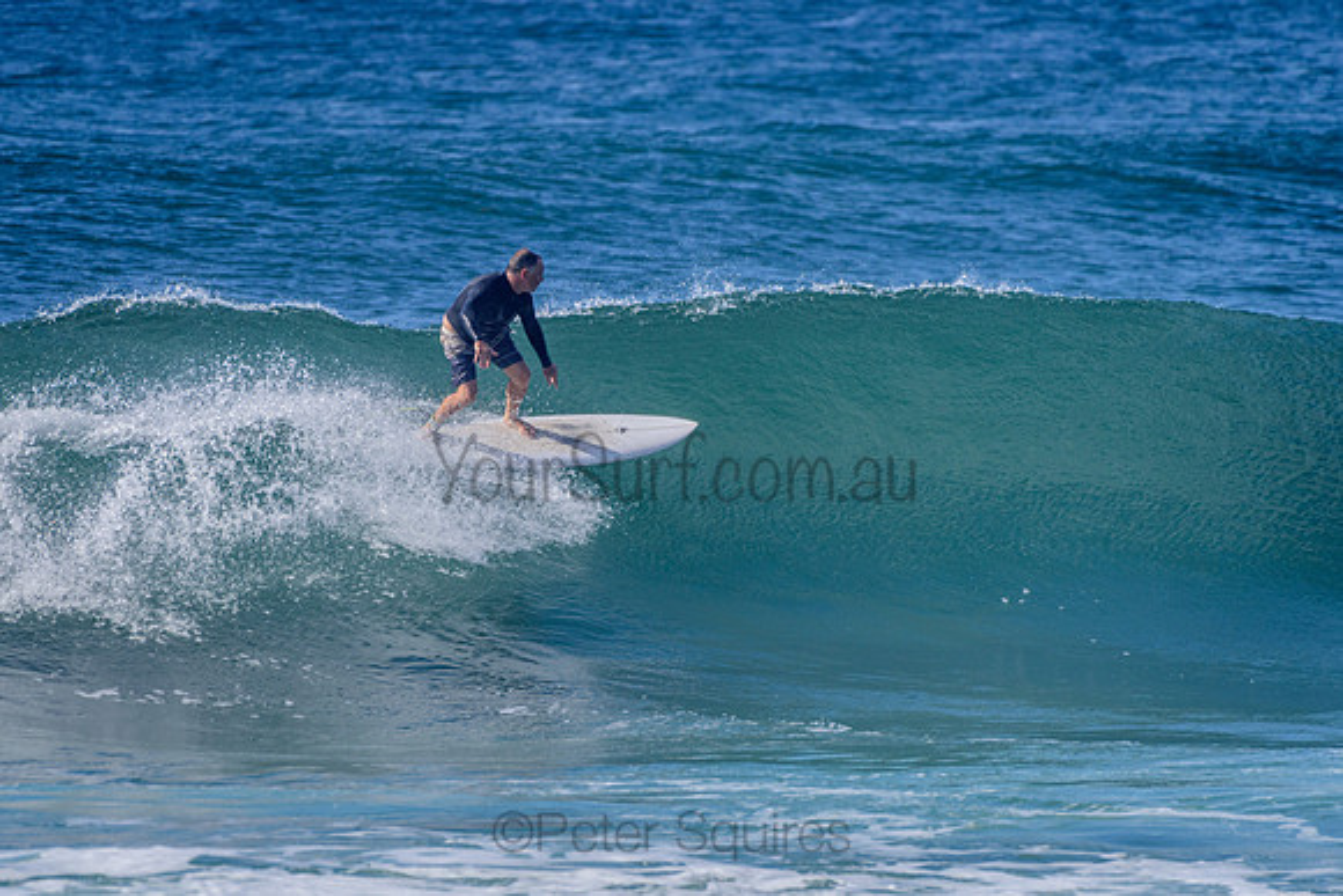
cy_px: 466
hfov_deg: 3.4
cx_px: 597
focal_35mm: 612
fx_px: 22851
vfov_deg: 2.2
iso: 250
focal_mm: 500
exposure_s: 1/2000
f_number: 5.6
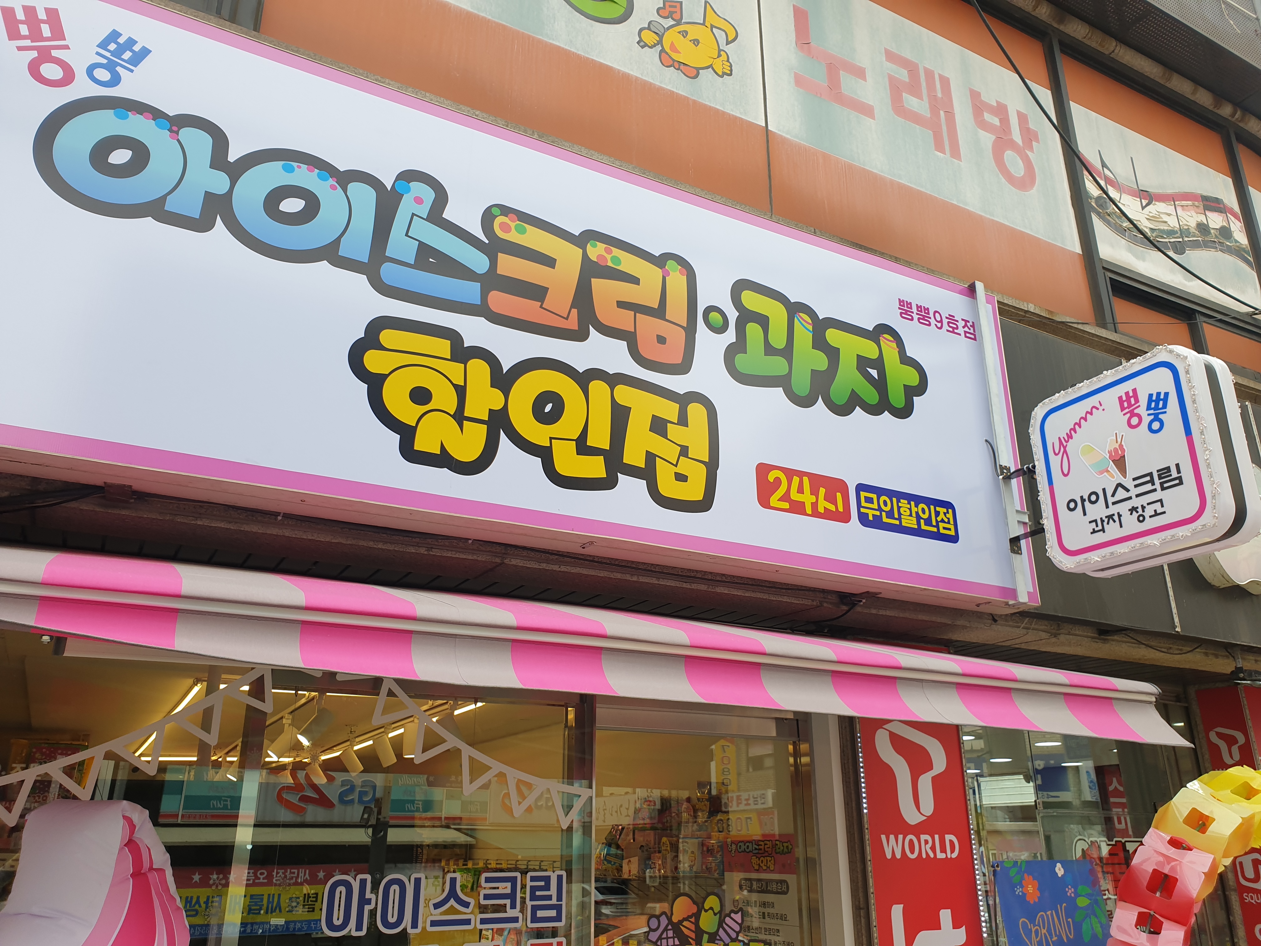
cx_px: 630
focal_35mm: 26
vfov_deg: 53.1
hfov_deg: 67.3
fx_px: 947
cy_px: 473
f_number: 2.4
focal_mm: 4.3
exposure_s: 1/350
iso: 50
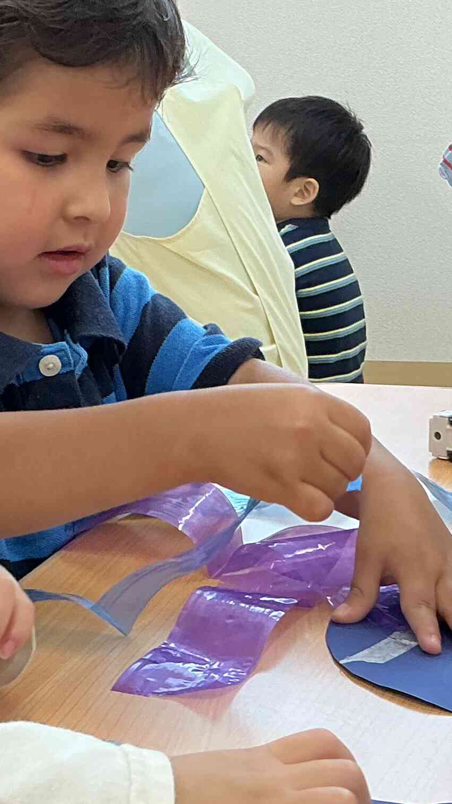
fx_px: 1790
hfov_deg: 14.3
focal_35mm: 84
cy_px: 507
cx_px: 56
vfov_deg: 25.2
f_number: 1.8
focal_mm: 3
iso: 40
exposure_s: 1/60
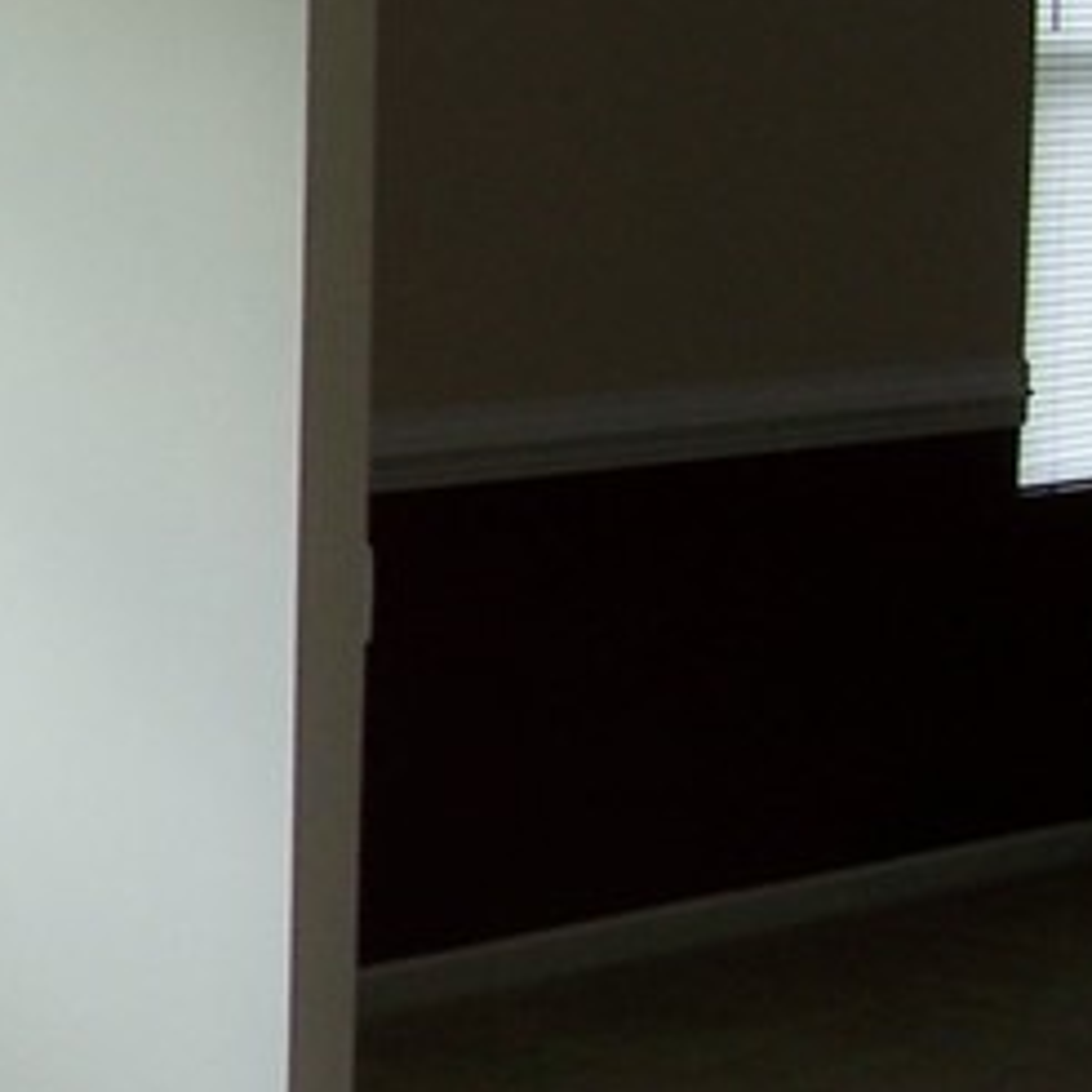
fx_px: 4997
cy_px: 604
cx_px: -408
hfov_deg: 12.0
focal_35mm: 140
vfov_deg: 12.5
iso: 80
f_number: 2.8
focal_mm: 6.3
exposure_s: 1/90
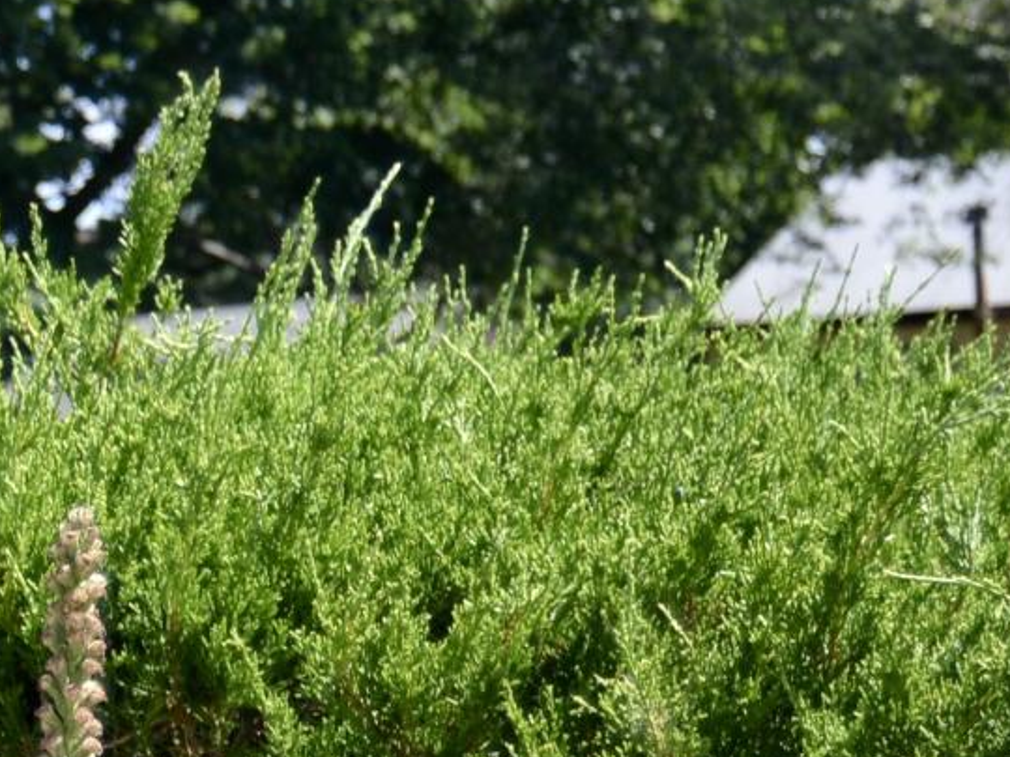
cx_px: -1008
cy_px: 1449
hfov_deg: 9.0
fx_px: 6069
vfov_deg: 6.9
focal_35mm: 208
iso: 100
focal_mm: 26
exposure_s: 1/400
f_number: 4
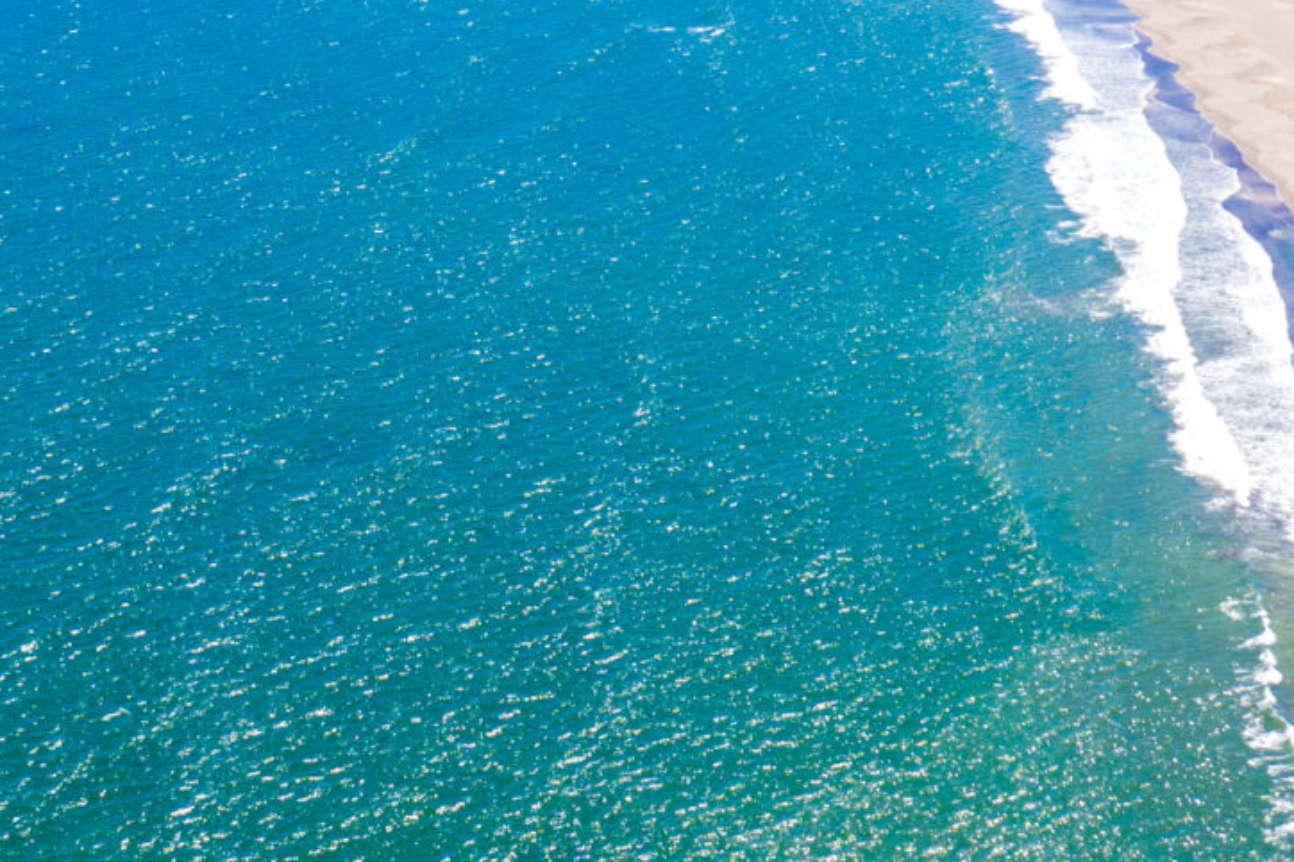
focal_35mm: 99
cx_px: 767
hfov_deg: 20.6
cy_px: -158
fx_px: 3557
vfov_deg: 13.5
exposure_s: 1/500
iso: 100
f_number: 6.3
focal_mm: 10.3
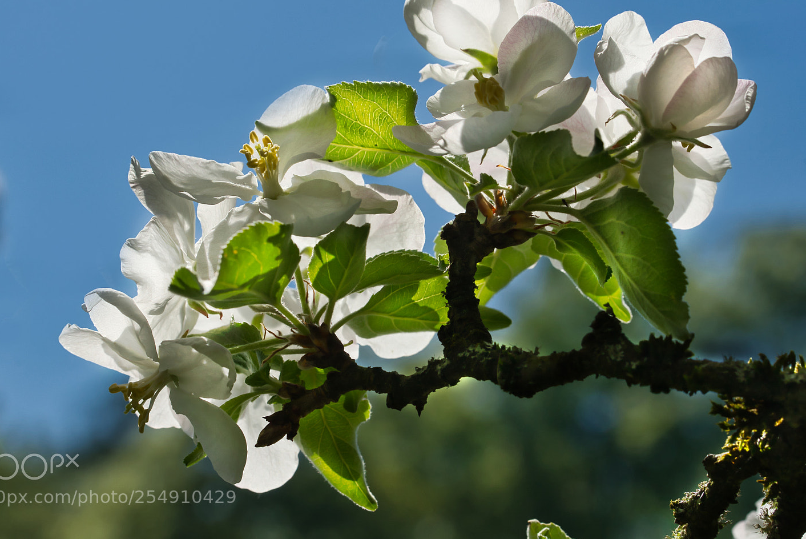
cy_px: 236
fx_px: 2285
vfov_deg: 13.4
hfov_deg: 20.0
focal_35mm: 102
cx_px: 394
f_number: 11
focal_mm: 90
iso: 400
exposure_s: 1/800
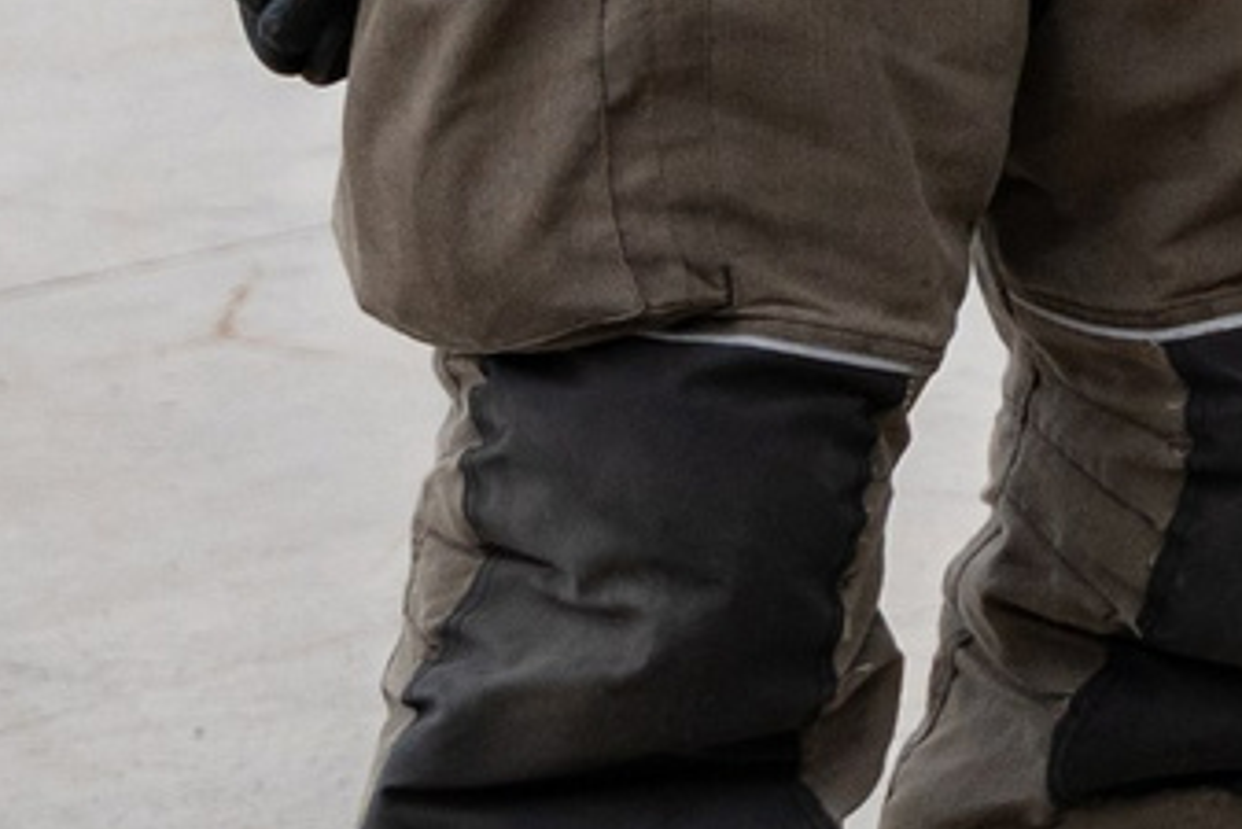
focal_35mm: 276
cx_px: 3373
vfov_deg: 4.9
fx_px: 9526
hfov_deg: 6.9
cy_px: -623
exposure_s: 1/2000
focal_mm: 34.4
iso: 640
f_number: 2.8
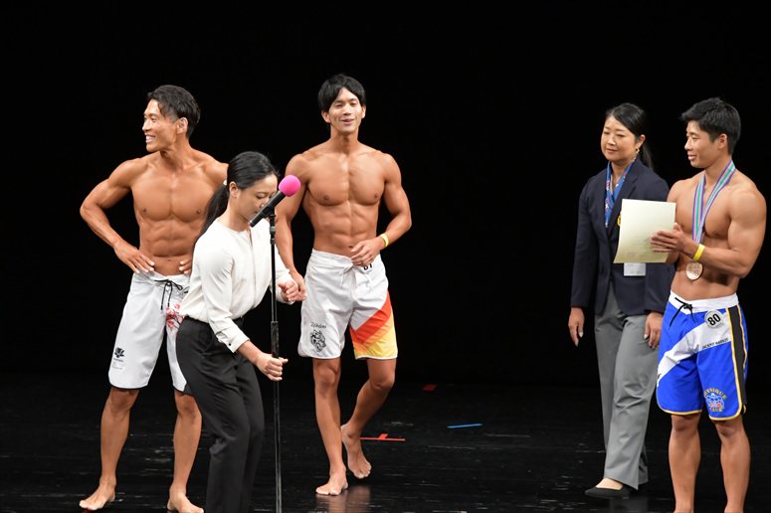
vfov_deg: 5.1
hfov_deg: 7.6
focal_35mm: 270
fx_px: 5780
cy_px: 256
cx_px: 386
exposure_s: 1/400
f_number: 5.6
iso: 3200
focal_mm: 180
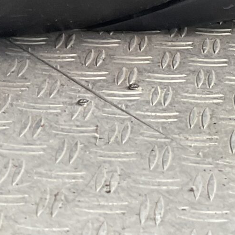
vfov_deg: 12.0
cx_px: 201
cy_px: -213
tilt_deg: -8.8
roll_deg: -2.8
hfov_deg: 13.1
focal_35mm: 132
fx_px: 1014
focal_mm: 3
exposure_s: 1/120
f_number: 1.8
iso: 32
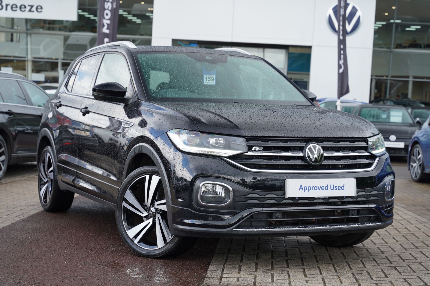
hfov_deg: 30.6
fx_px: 785
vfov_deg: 20.6
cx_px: 215
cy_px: 143
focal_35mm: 66
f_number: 5.6
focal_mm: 65.8
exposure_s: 1/60
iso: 100
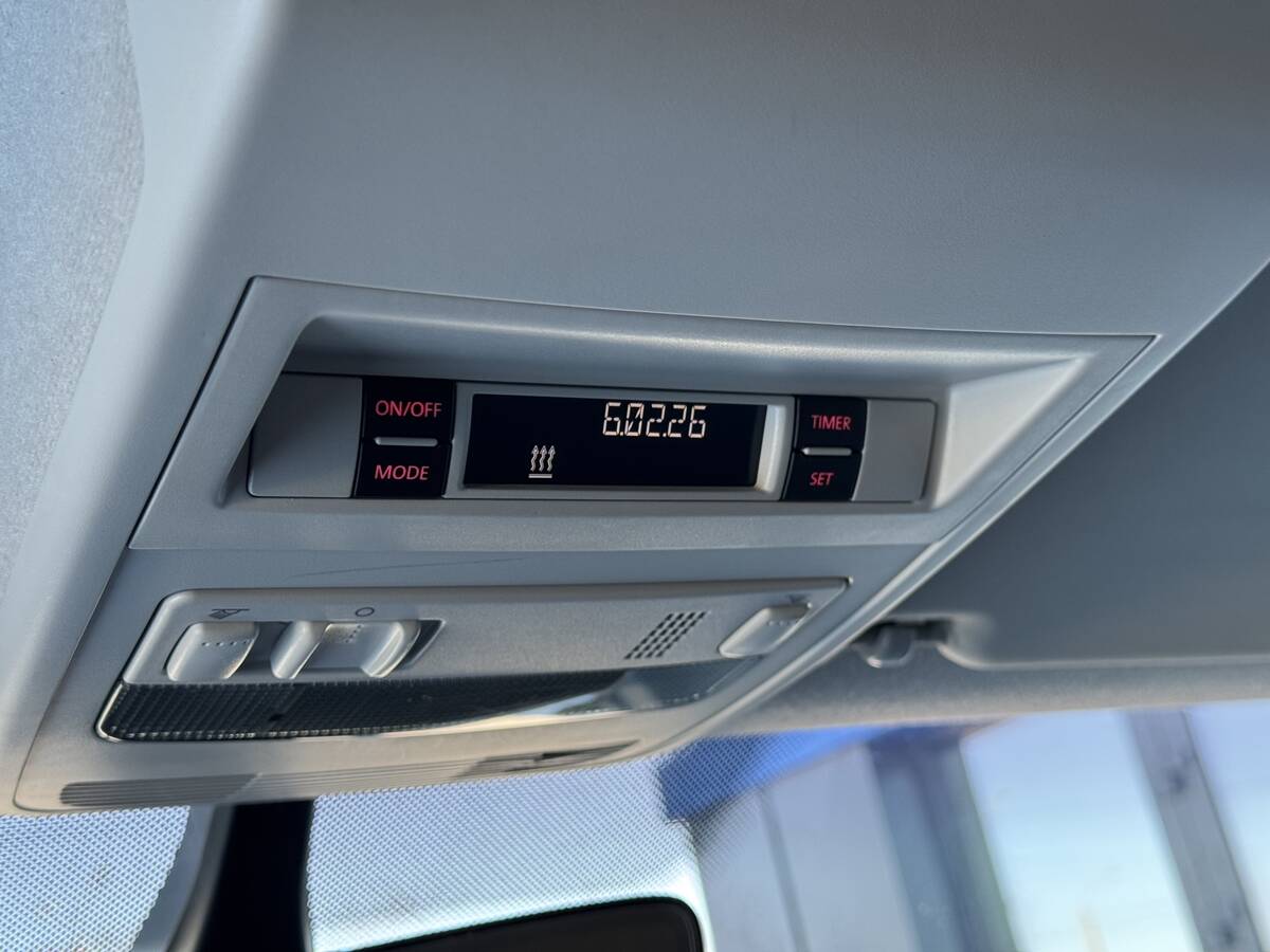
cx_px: 635
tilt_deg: +22.0
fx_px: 1761
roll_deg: +12.8
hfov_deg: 39.7
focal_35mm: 48
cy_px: 476
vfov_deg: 30.3
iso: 100
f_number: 1.78
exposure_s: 1/118
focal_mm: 6.76
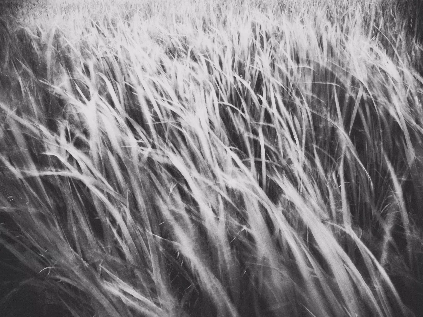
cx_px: 212
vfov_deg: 56.8
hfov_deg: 71.6
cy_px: 158
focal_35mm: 24
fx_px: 293
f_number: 22
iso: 200
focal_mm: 12
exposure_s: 1/10
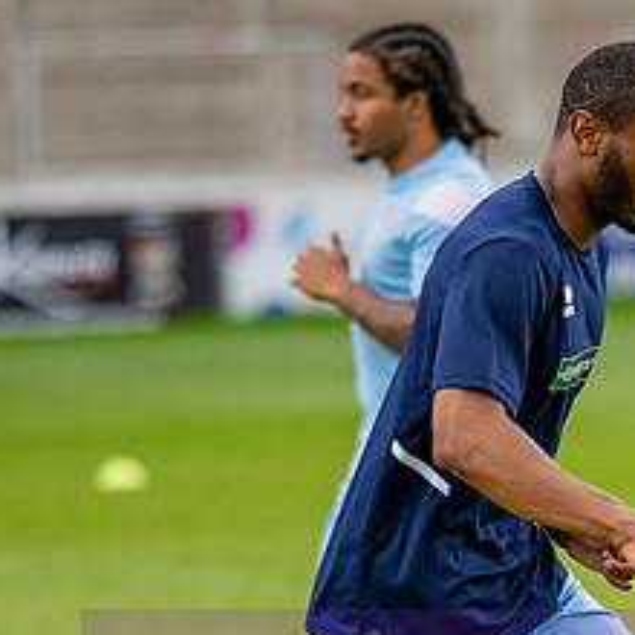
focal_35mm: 352
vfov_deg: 5.0
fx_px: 7305
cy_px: 578
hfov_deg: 5.0
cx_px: 540
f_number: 1.8
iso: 400
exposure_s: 1/1600
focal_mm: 135
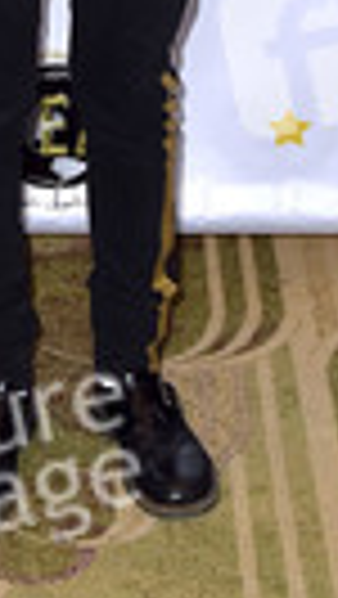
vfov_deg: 19.4
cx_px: 43
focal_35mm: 101
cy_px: -193
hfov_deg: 11.9
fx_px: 1606
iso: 500
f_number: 4
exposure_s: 1/250
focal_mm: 32
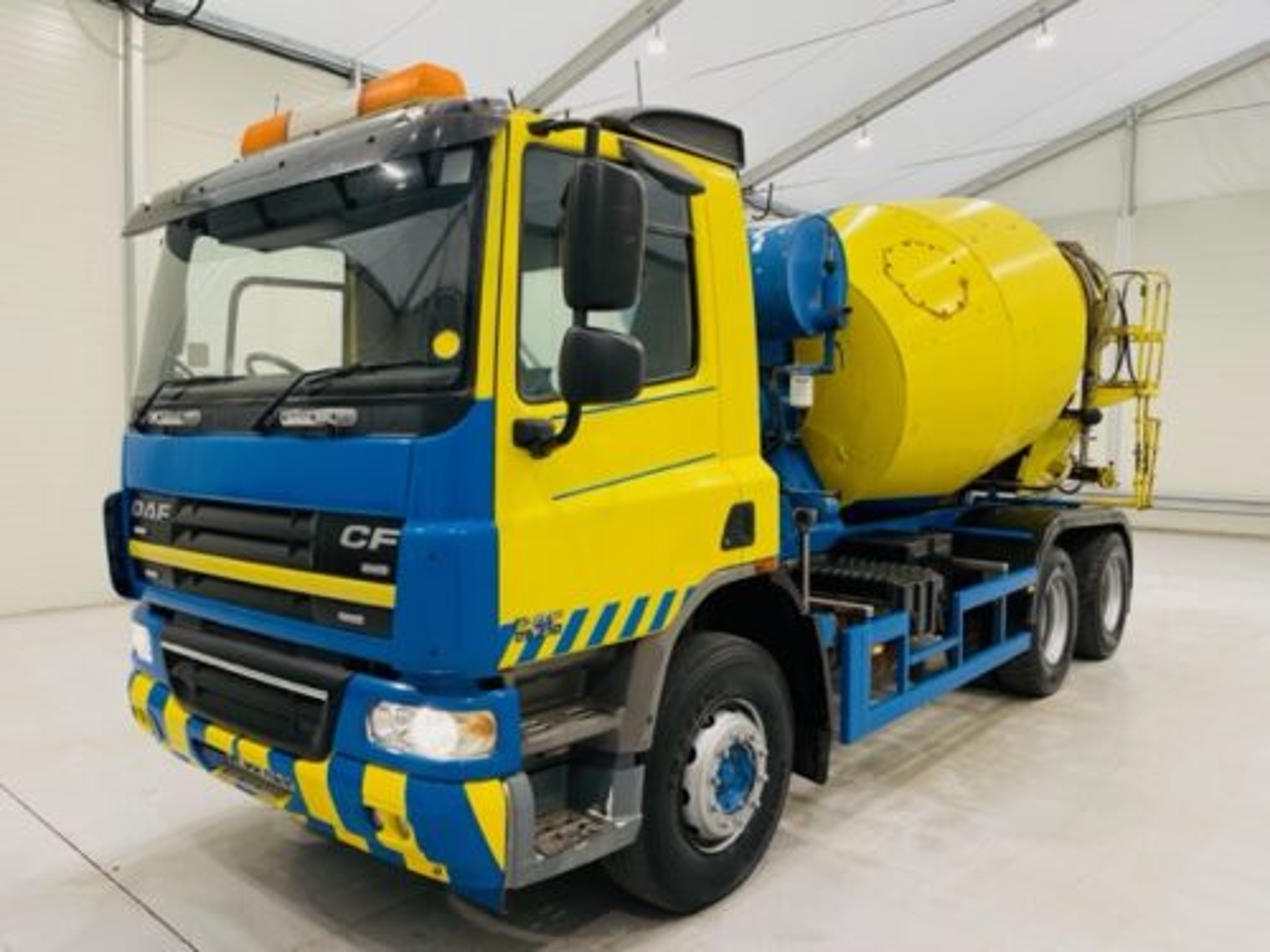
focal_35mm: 26
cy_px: 476
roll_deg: +0.4
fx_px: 954
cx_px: 635
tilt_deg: -3.7
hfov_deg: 67.3
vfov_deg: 53.1
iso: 80
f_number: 1.6
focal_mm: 5.1
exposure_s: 1/100
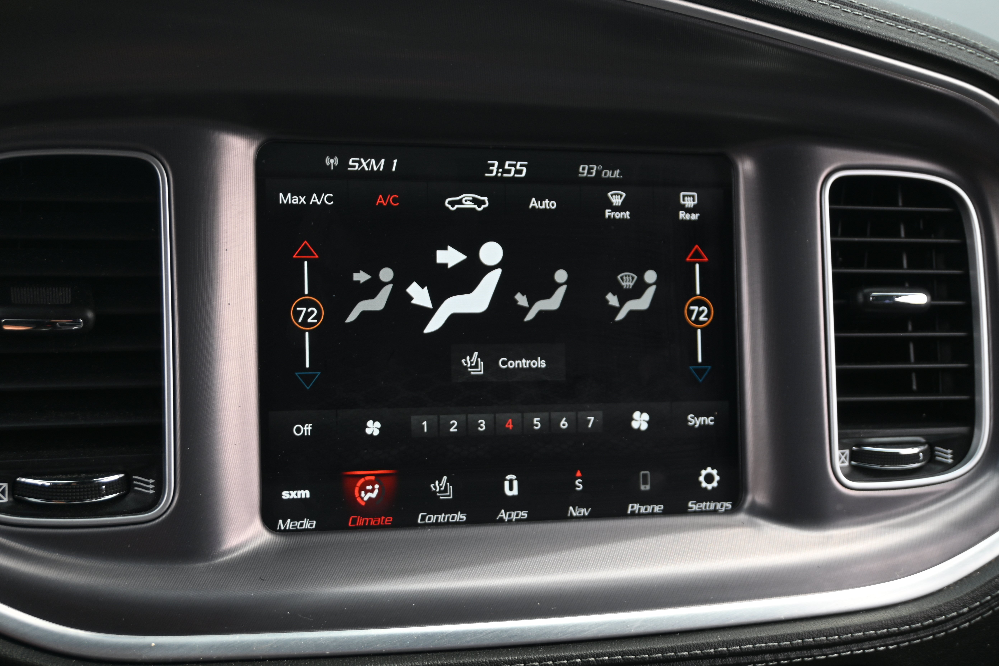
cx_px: 500
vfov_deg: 27.3
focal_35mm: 50
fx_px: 1374
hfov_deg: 40.0
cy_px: 333
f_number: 5
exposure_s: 1/50
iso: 125
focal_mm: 33
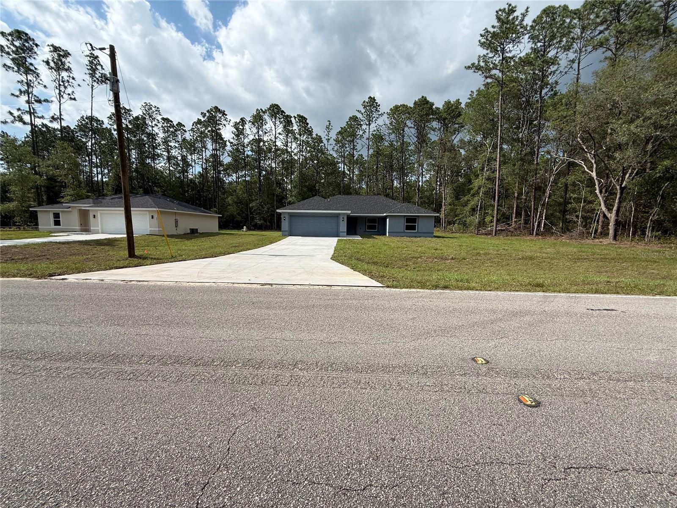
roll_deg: -0.9
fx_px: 274
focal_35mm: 14
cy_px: 254
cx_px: 338
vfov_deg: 85.7
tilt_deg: -5.3
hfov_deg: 102.1
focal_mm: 2.22
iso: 50
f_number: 2.2
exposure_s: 1/2611
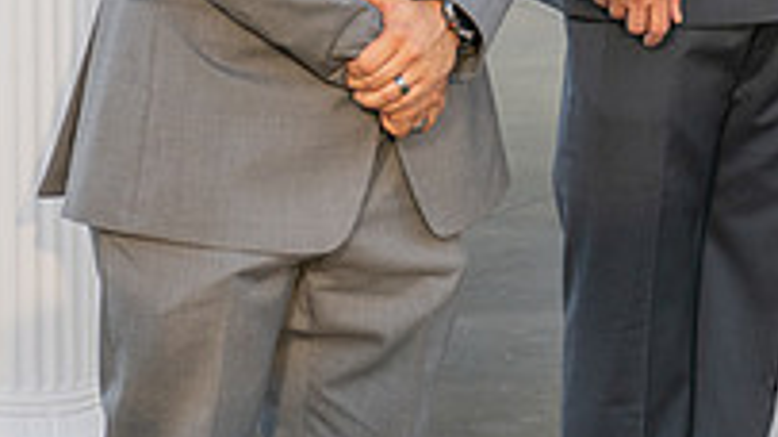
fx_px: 4495
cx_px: 836
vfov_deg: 5.5
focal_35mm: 218
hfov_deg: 9.8
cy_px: -217
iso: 200
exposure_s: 1/160
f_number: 5
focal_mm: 70
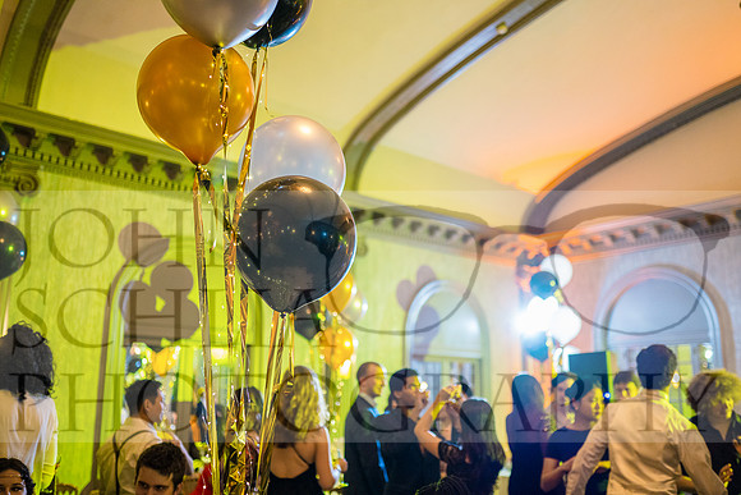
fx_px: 721
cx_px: 370
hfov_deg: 54.4
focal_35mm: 35
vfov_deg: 37.9
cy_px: 248
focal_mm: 35
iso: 3200
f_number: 1.4
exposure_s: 1/50
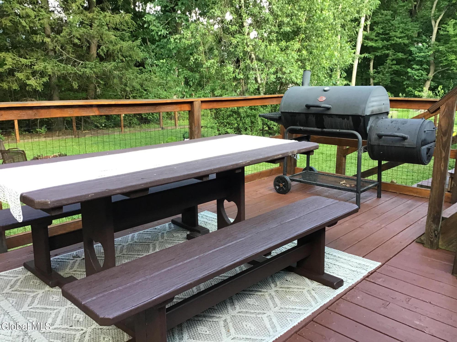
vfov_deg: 45.4
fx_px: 409
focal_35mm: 31
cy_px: 171
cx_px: 228
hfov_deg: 58.4
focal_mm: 3.3
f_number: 2.4
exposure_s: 1/40
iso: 32
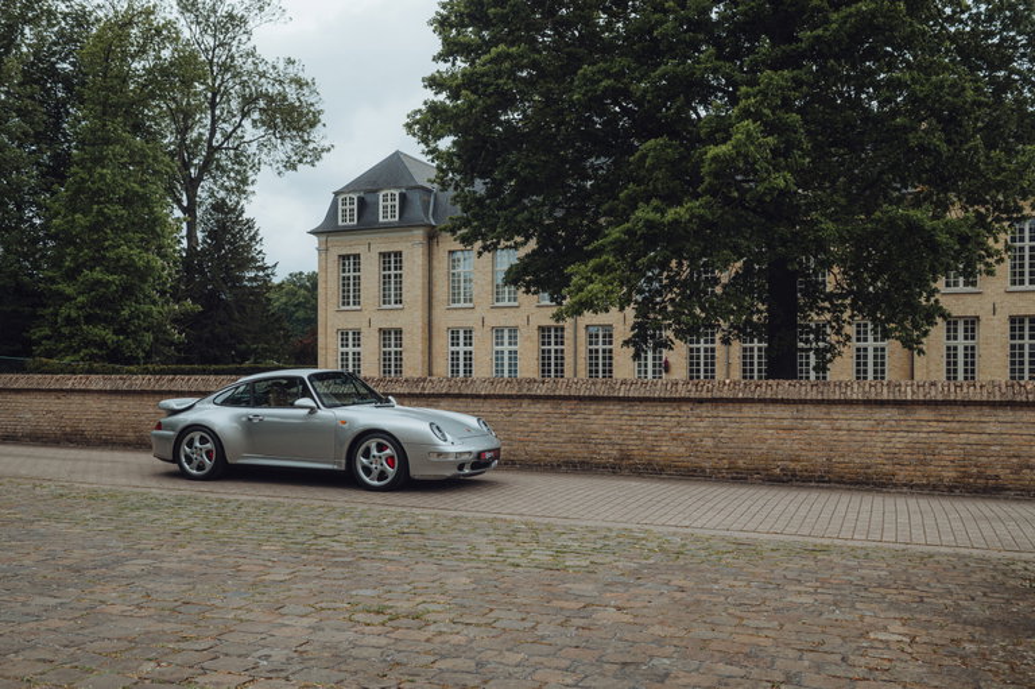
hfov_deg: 58.7
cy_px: 344
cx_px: 518
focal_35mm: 32
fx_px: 919
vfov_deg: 41.1
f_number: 7.1
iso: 200
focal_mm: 32
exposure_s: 1/100
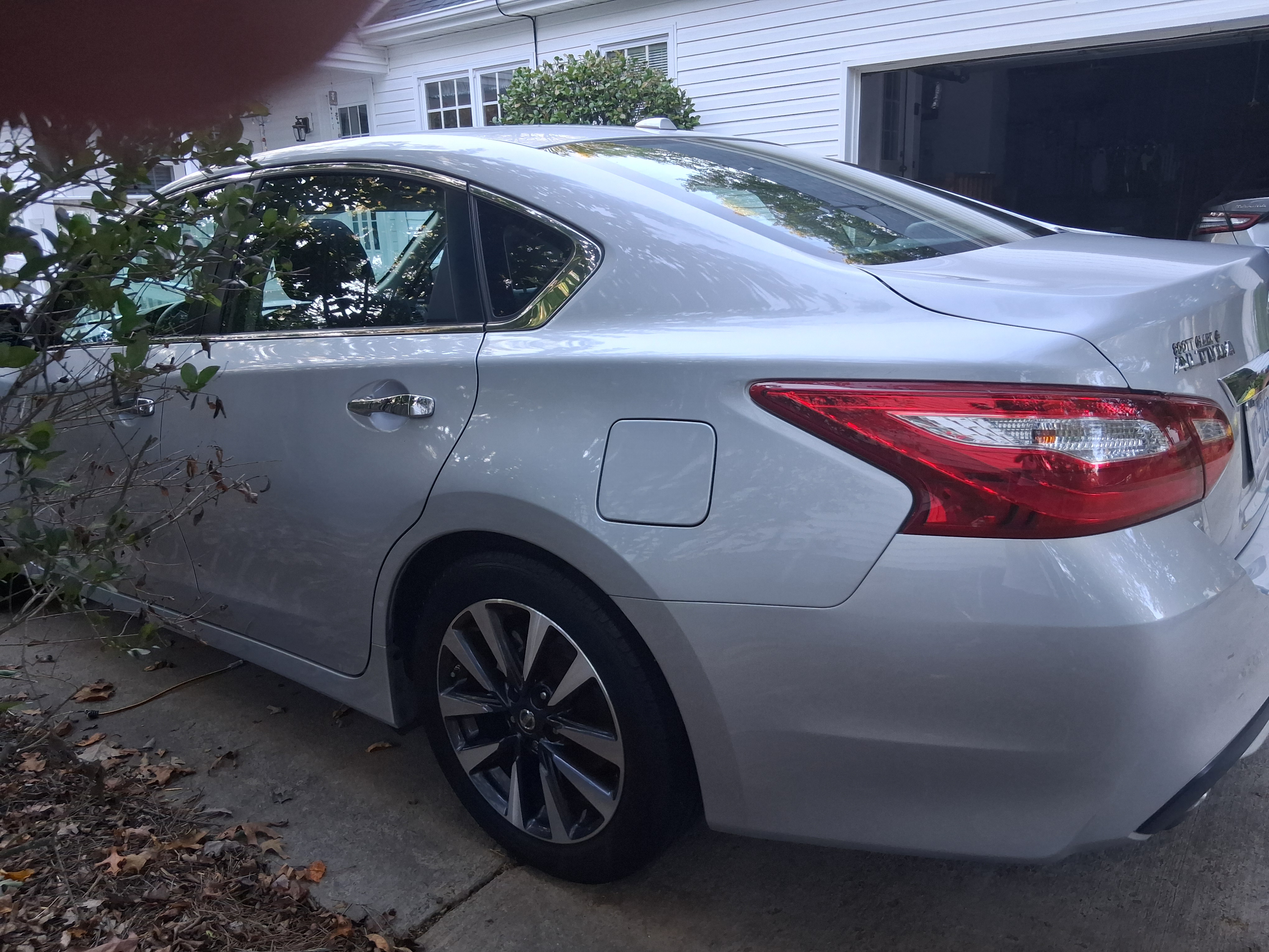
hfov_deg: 67.3
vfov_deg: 53.1
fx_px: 953
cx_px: 634
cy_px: 476
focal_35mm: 26
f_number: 1.8
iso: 200
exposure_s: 1/120
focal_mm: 3.98
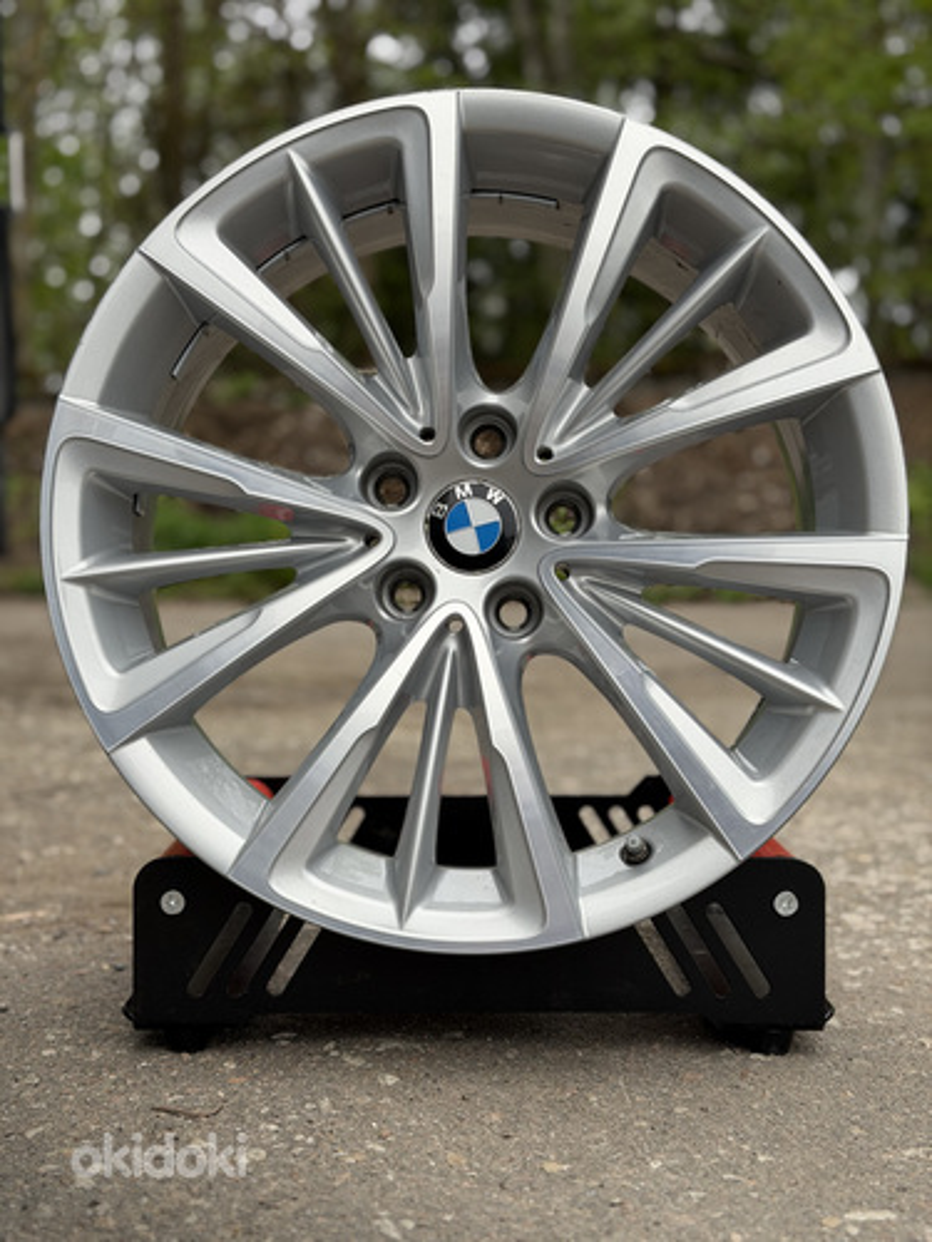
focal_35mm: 48
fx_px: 1723
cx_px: 466
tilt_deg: -3.4
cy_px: 621
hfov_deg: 30.3
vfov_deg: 39.7
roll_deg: +0.1
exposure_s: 1/726
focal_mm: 6.76
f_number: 1.78
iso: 64
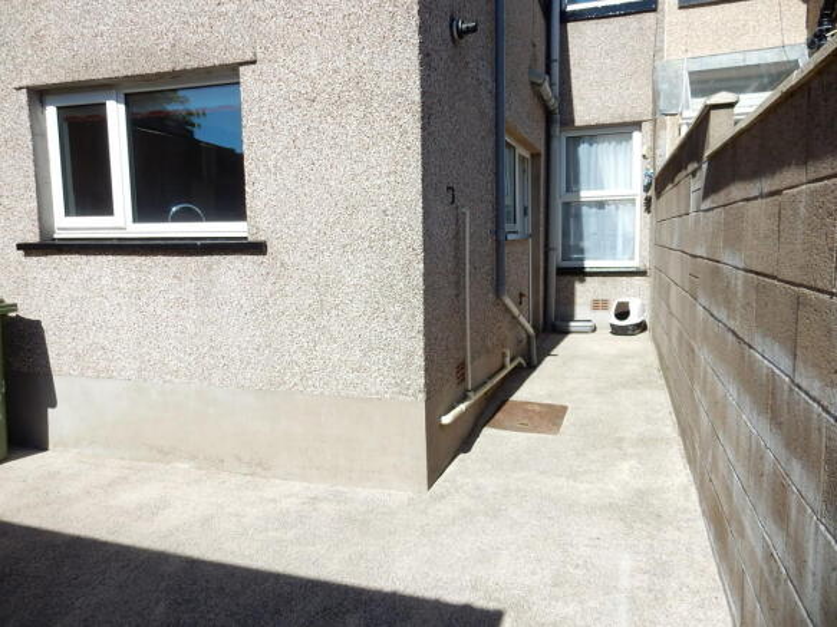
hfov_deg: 69.4
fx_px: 604
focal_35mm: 25
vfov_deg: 54.9
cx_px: 418
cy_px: 314
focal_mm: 4.5
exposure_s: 1/1000
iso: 125
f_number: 3.7
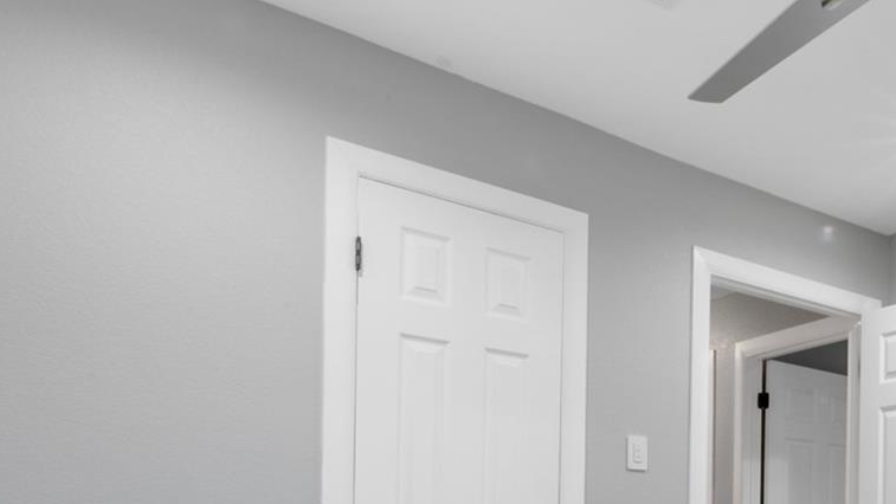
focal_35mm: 34
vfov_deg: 31.2
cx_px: 823
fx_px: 808
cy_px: 541
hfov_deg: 50.7
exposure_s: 3.2
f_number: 9
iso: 250
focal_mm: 12
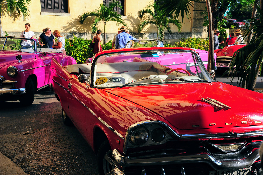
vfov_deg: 26.0
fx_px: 380
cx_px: 132
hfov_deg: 38.2
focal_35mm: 52
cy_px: 88
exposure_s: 1/320
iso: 200
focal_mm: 52
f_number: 9
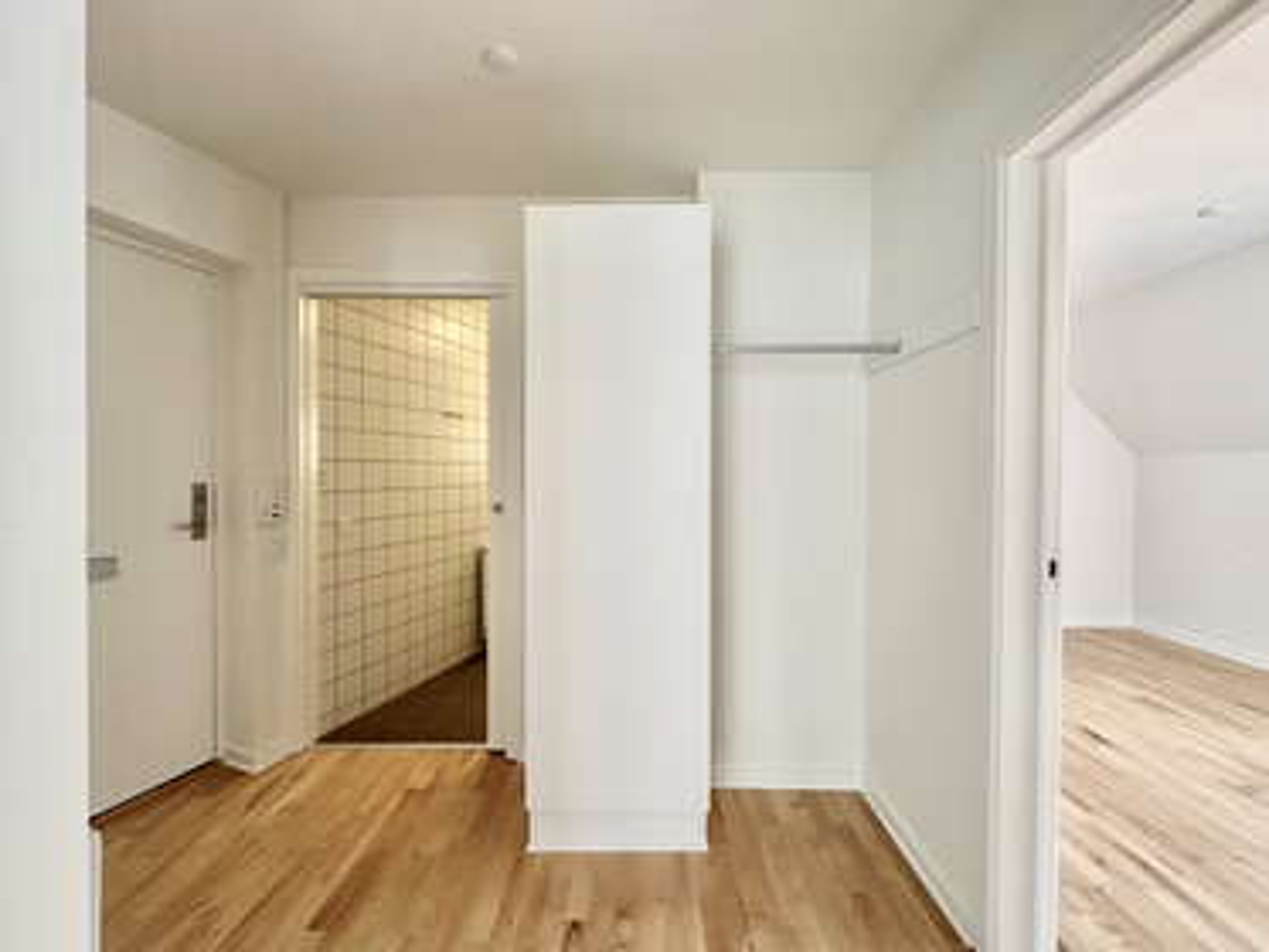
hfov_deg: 102.0
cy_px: 476
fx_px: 513
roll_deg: -0.7
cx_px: 634
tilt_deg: -0.7
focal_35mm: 14
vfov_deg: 85.7
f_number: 2.2
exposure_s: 1/99
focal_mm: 2.22
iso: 200
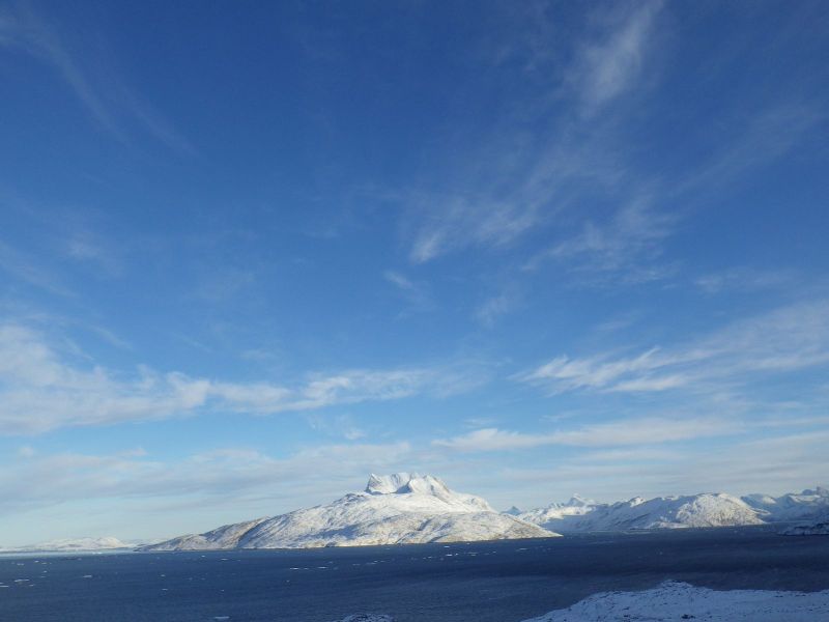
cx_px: 414
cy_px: 311
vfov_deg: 49.7
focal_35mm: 28
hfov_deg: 63.4
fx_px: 671
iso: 125
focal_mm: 5
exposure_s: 1/800
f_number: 4.2
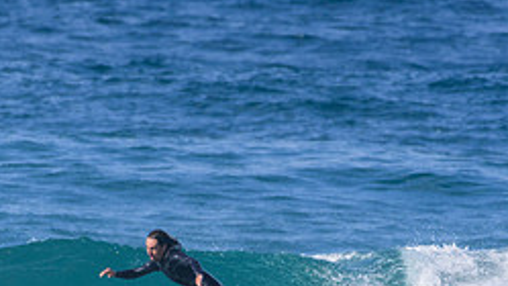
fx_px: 24634
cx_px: 210
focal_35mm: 1829
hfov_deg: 1.2
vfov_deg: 0.7
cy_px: 330
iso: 320
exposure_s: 1/2000
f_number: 5.6
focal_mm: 500
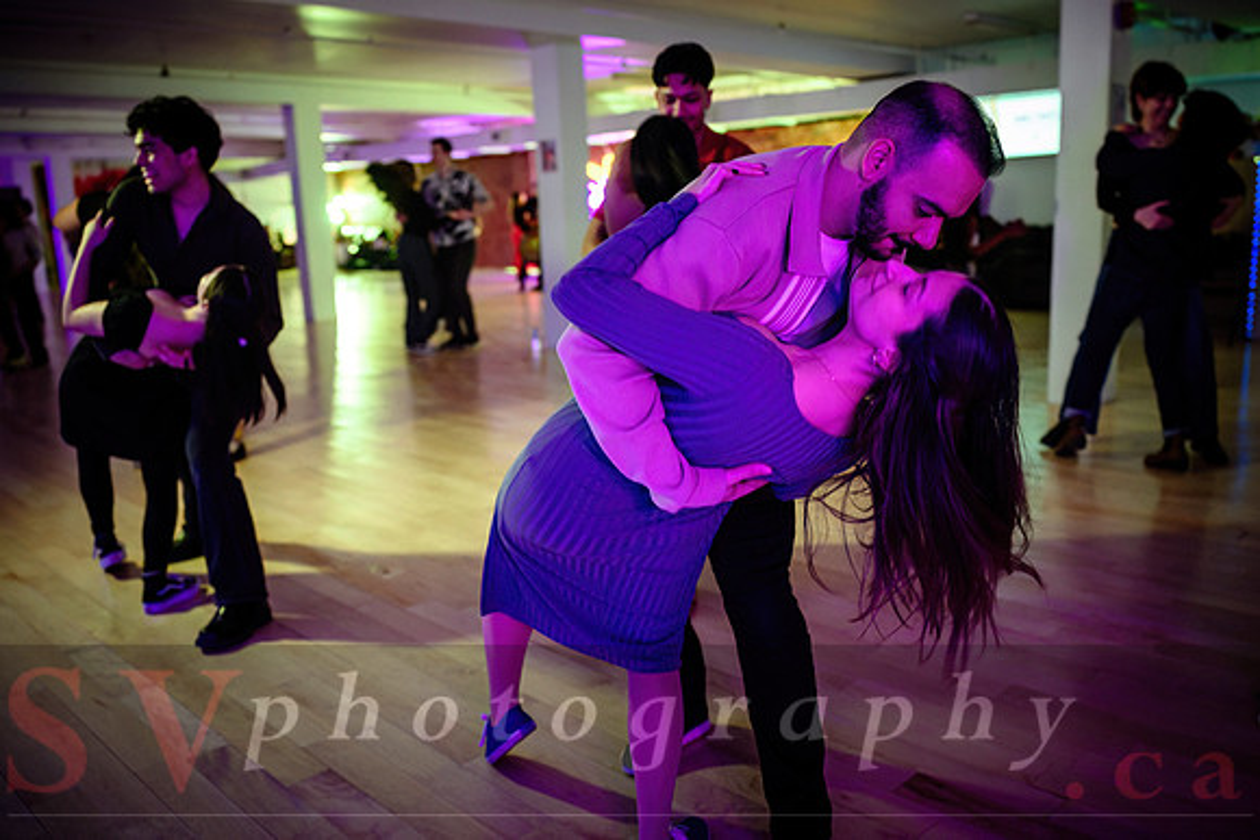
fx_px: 1030
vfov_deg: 44.4
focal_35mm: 29
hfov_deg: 62.9
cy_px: 419
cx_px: 648
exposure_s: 1/125
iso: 2000
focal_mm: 28
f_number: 2
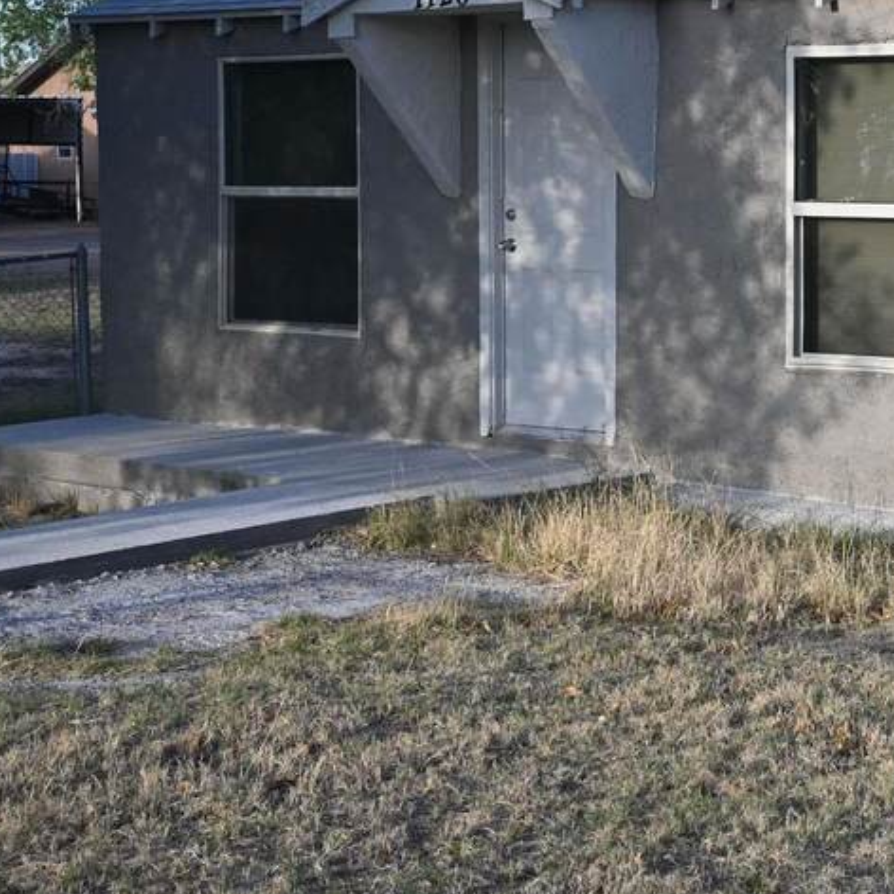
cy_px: 217
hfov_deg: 19.6
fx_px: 2476
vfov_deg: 20.3
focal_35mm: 85
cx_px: 977
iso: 1000
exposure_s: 1/4000
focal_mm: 24.5
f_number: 4.2
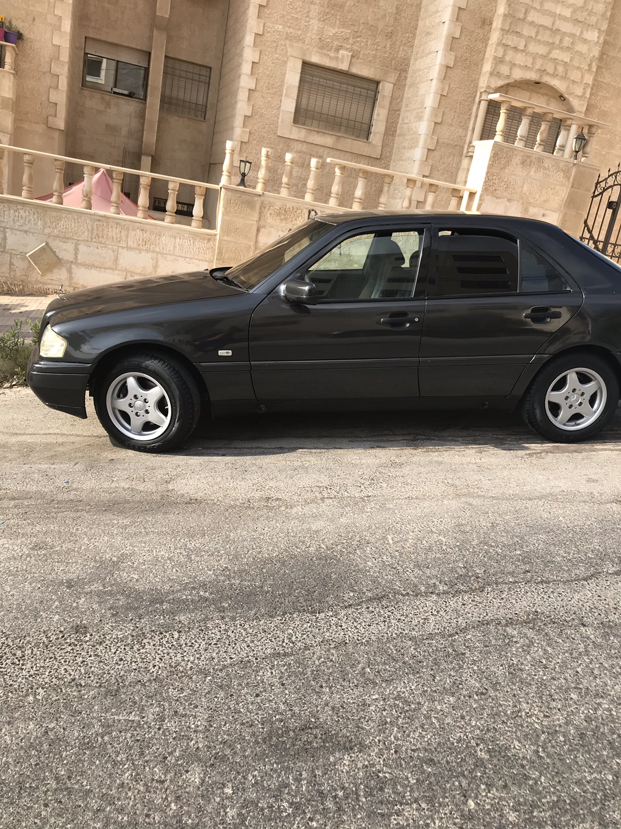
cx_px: 310
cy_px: 414
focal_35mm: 28
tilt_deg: -16.4
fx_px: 670
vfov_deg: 63.4
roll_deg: -11.5
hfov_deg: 49.7
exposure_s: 1/847
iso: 20
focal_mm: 3.99
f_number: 1.8
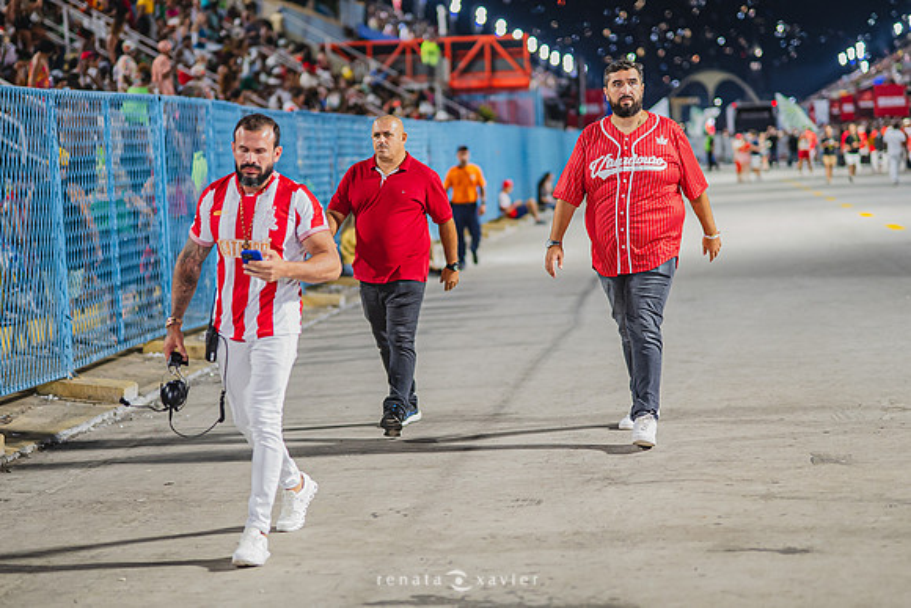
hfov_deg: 27.0
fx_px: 1898
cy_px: 304
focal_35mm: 75
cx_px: 456
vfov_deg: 18.2
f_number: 1.2
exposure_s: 1/800
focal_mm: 50
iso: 1600
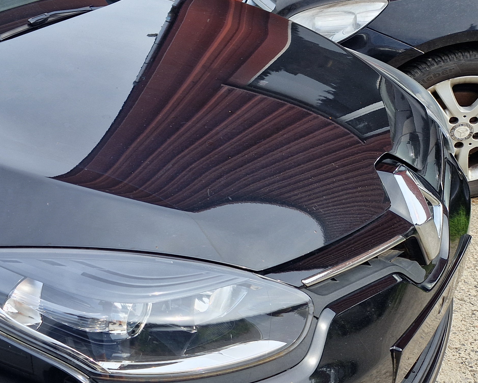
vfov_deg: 31.4
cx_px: -29
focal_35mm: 48
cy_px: 212
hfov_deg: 34.3
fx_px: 679
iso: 50
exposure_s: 1/594
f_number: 1.8
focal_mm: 5.4
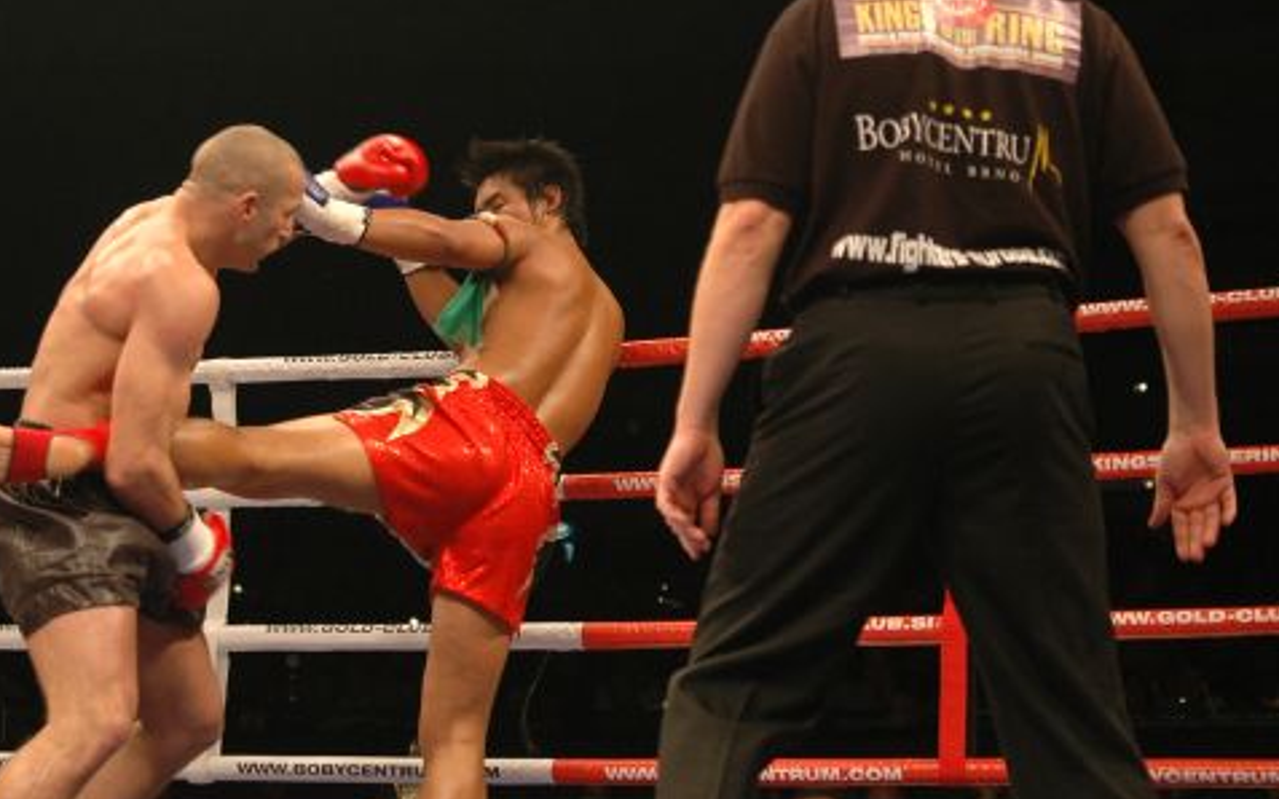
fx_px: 2823
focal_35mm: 81
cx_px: 558
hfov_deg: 25.5
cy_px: 316
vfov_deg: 16.1
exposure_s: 1/400
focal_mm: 40
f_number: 2.8
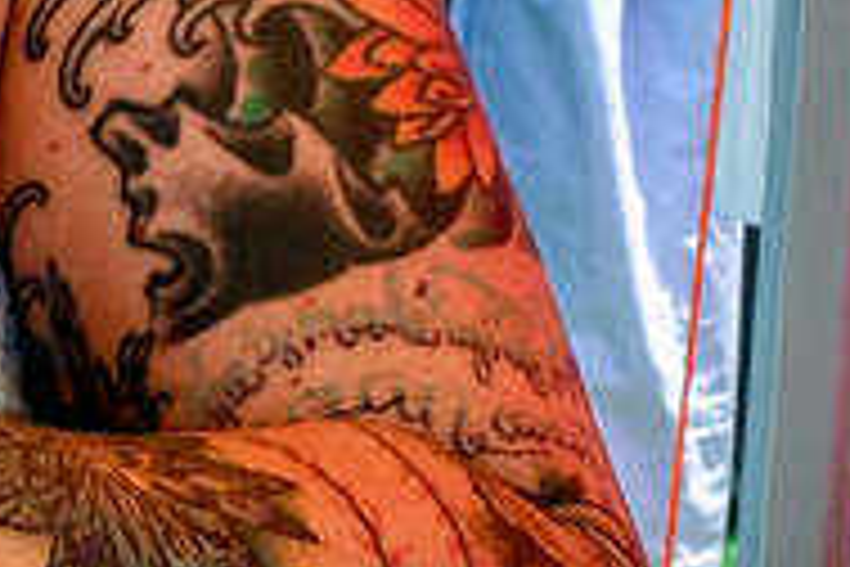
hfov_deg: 9.5
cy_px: 32
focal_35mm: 216
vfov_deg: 6.3
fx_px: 5100
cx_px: 288
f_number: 7.1
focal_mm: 17
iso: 400
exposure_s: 1/400
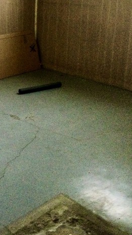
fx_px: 348
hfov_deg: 20.6
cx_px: -9
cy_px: 81
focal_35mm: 56
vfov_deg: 36.9
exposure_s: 1/15
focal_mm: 3.3
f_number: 2.4
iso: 320
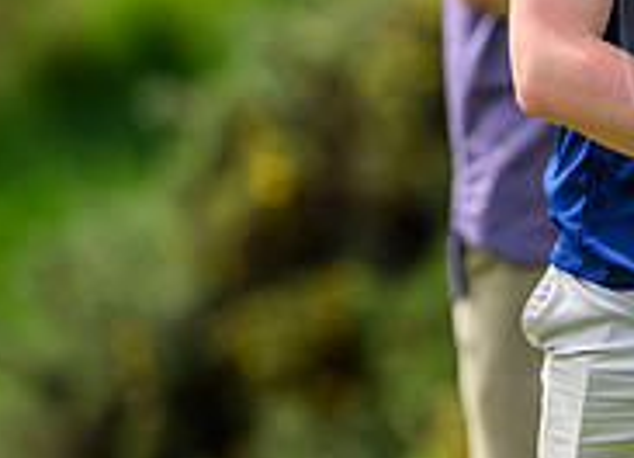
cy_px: -172
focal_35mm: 1649
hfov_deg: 1.2
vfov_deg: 0.9
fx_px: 29791
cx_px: 1151
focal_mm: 400
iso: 500
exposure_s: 1/2500
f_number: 4
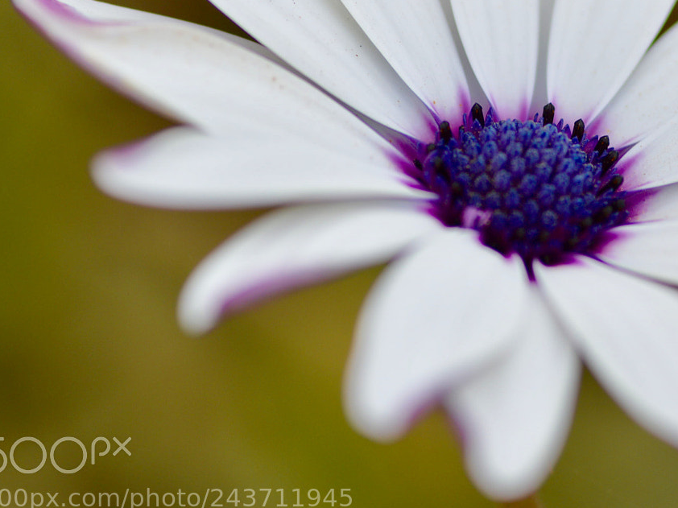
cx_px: 576
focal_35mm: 274
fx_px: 5365
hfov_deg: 7.2
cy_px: 133
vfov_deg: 5.4
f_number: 5.6
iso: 100
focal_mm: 100
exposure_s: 1/500
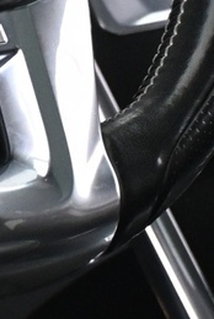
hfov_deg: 4.8
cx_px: -203
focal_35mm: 280
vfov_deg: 7.2
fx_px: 2490
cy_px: -250
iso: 1600
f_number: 4.8
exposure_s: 1/13
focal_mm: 30
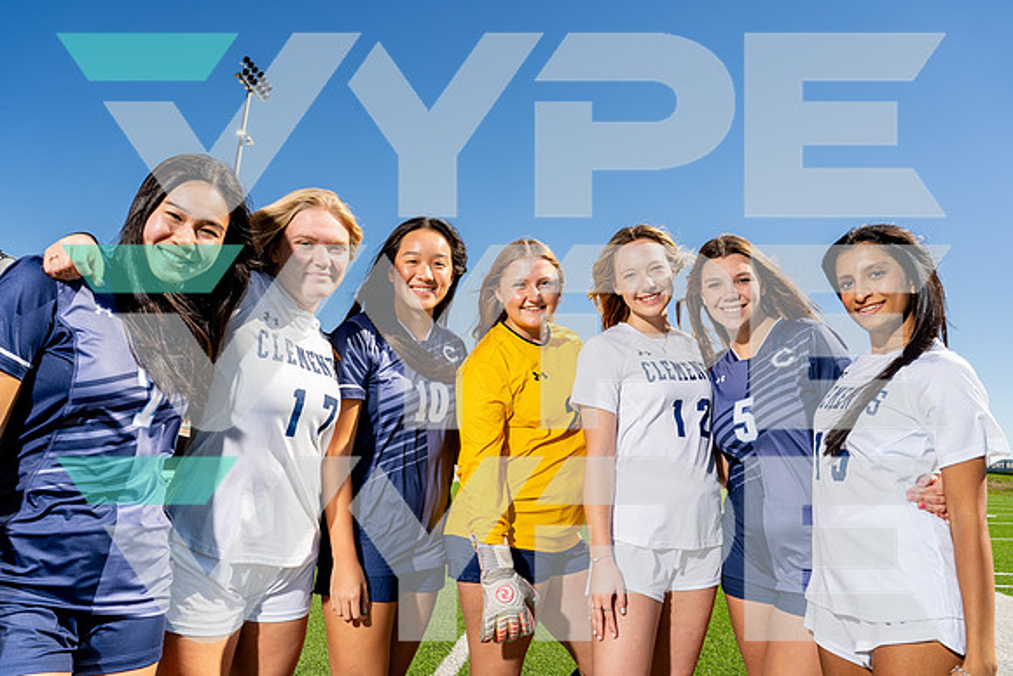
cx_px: 506
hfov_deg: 73.7
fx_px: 675
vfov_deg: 53.2
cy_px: 338
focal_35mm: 24
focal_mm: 24
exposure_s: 1/250
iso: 100
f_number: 8
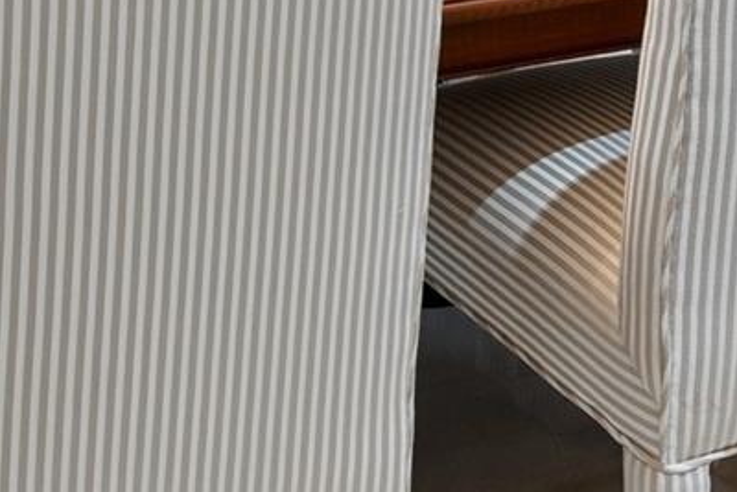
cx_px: 48
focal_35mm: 87
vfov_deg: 13.0
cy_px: -580
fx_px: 1782
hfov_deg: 22.7
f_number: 10
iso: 100
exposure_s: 1/2
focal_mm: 17
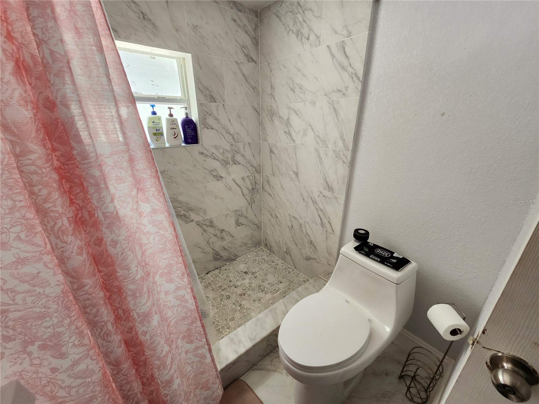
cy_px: 202
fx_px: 202
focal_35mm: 13
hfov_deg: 106.2
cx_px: 270
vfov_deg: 89.9
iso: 160
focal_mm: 1.74
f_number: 2.2
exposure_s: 1/60
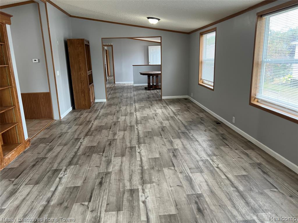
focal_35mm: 26
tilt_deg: -12.5
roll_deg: +2.0
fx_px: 224
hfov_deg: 67.3
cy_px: 112
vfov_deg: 53.1
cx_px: 149
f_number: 1.5
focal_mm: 5.7
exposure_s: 1/105
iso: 125
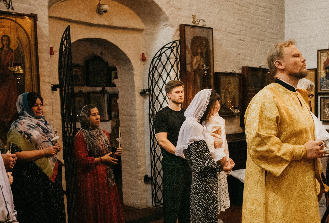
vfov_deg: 29.0
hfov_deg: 42.1
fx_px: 423
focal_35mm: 46
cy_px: 177
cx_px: 211
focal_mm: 24
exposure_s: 1/200
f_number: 3.2
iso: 2500
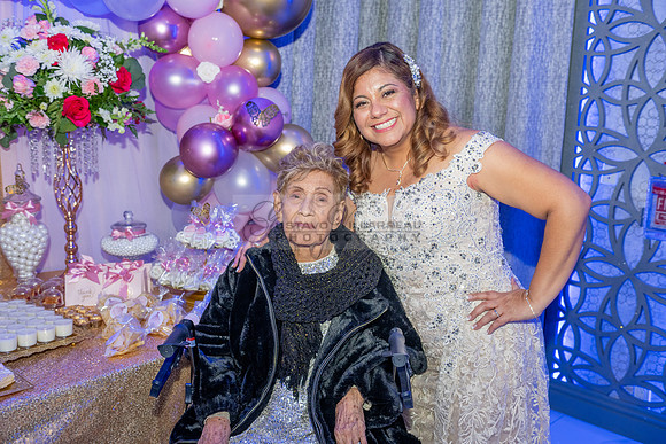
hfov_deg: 50.7
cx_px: 333
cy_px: 222
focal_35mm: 38
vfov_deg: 35.1
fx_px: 703
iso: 1000
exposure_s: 1/125
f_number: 4.5
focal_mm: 38
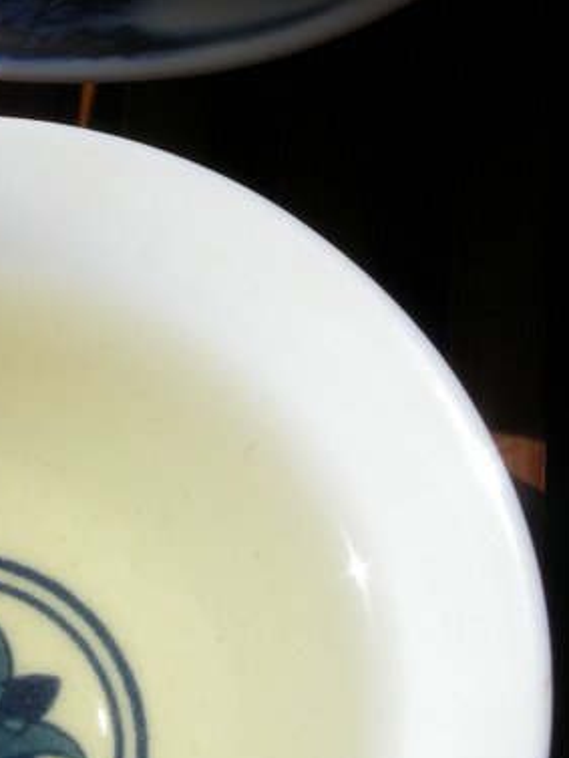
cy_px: 113
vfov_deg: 20.3
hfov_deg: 15.3
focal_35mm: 95
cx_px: 2
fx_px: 2081
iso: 64
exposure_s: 1/282
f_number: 6.8
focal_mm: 7.5
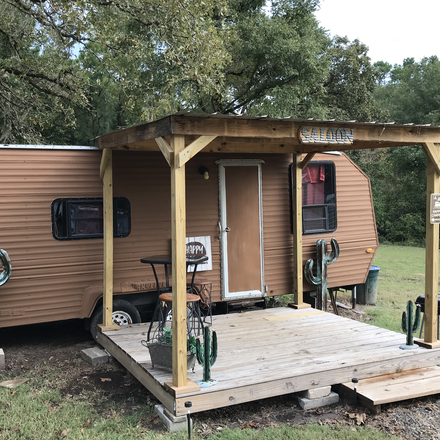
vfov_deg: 46.0
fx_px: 518
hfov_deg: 45.8
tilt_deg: -4.1
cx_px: 180
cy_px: 230
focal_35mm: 36
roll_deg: +1.4
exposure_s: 1/308
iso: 20
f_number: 1.8
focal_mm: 3.99
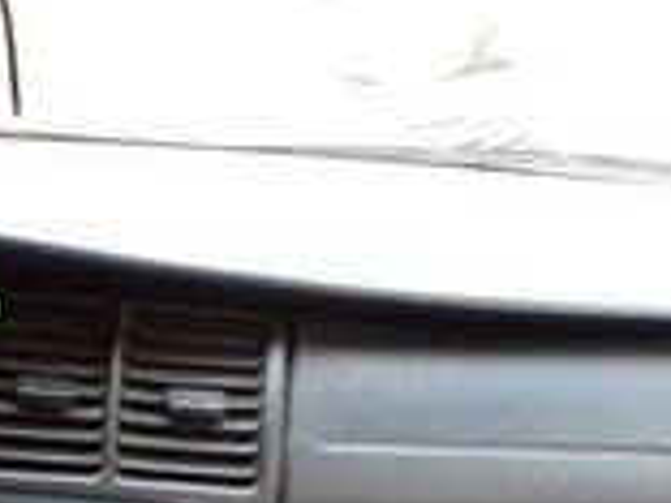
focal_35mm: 114
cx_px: -77
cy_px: 664
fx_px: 2210
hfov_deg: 16.7
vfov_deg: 12.6
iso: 400
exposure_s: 1/17
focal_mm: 3.6
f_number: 1.9
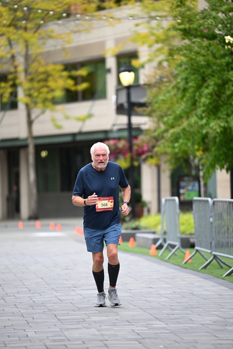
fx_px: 1940
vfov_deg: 10.3
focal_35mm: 200
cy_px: 174
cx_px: 116
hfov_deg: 6.9
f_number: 2.8
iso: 640
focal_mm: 200
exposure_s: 1/1250
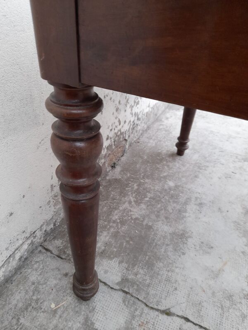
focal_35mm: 25
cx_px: 124
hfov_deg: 54.9
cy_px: 165
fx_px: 239
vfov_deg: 69.4
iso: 250
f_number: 2
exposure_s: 1/50
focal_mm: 4.6
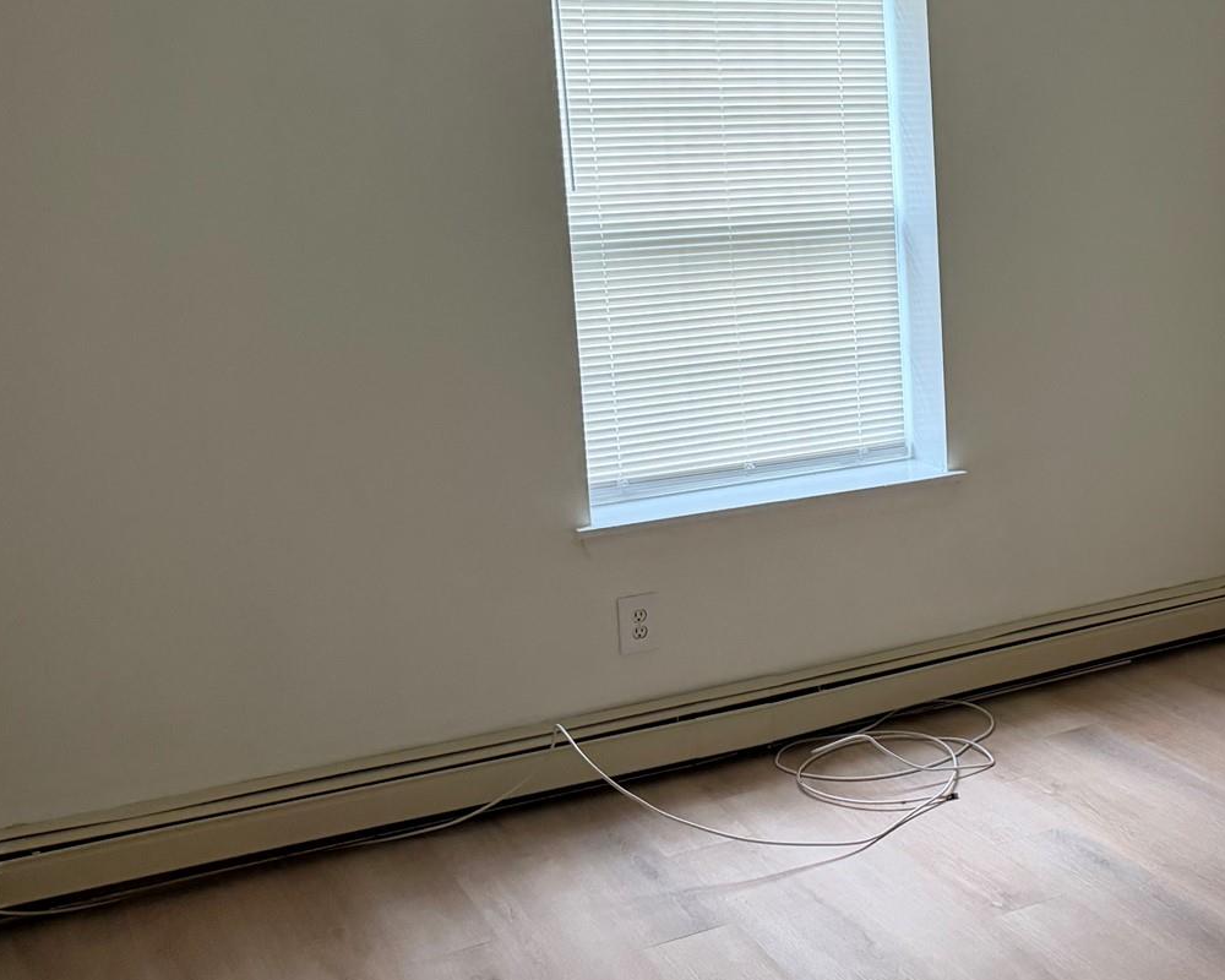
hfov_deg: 35.7
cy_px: 410
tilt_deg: -11.8
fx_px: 1740
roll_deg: +1.6
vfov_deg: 31.4
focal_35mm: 48
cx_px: 1169
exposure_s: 1/60
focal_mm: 6.76
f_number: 1.78
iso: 500
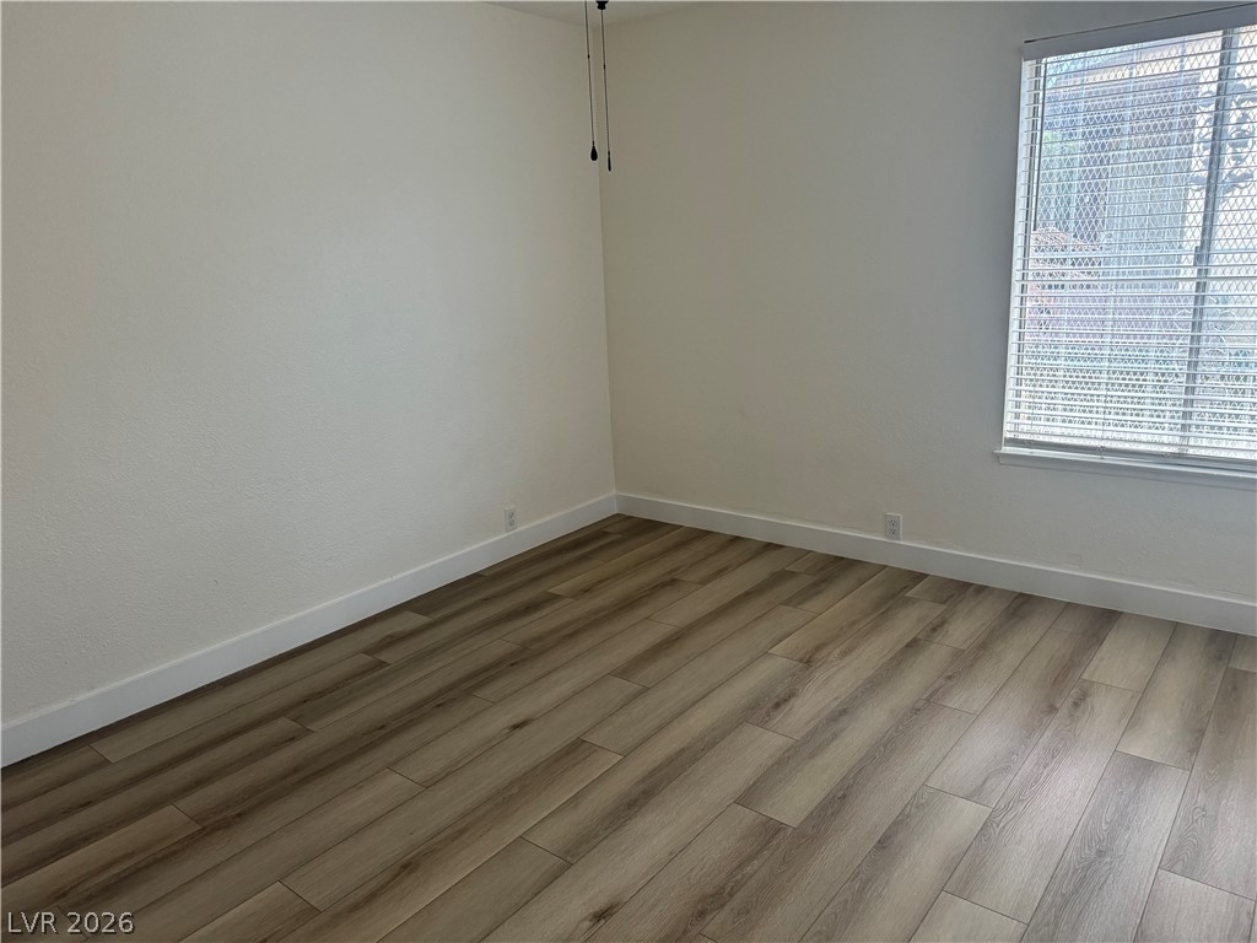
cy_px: 472
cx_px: 628
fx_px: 872
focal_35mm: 24
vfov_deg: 56.8
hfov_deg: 71.6
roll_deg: +2.2
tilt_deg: -14.1
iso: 250
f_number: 1.78
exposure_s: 1/60
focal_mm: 6.76
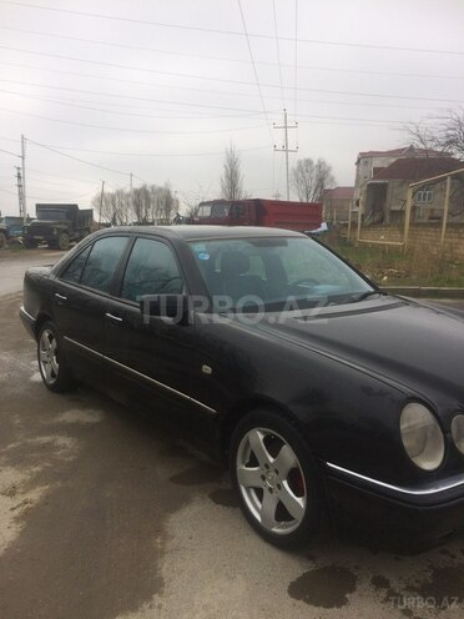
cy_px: 310
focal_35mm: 29
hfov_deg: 48.2
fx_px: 518
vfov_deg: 61.7
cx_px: 232
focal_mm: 4.15
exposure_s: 1/3165
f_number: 2.2
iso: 32
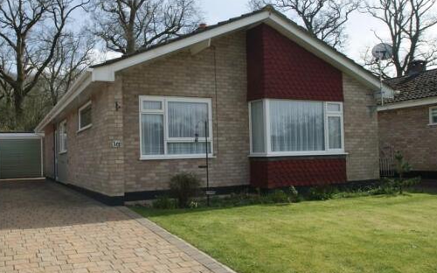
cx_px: 176
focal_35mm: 32
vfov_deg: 39.3
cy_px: 160
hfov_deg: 59.2
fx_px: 381
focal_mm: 16
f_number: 10
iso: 100
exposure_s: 1/125
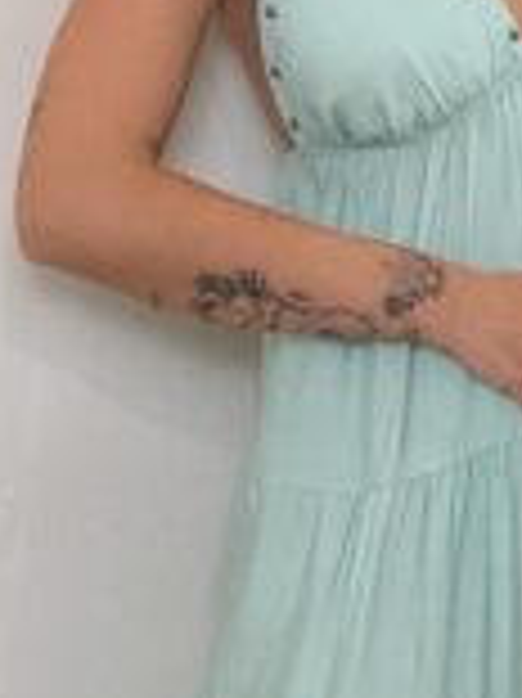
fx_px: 3121
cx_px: 392
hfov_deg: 9.5
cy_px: 333
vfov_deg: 12.8
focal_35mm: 155
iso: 100
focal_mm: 2.71
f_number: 1.9
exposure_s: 1/60
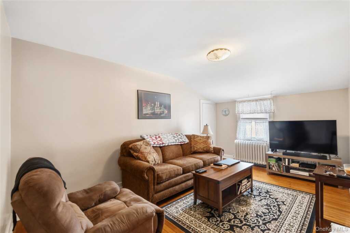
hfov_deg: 100.4
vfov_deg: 77.3
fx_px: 146
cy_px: 116
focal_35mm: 15
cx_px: 175
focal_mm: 10
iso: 320
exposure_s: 2.5
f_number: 8
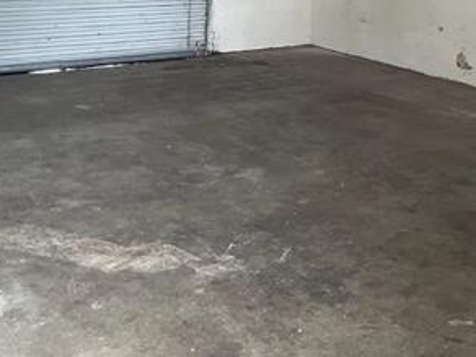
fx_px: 784
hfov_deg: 33.1
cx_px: 359
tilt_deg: -4.4
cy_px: -29
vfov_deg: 24.1
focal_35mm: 57
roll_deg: -2.2
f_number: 1.6
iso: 500
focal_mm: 5.1
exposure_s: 1/60
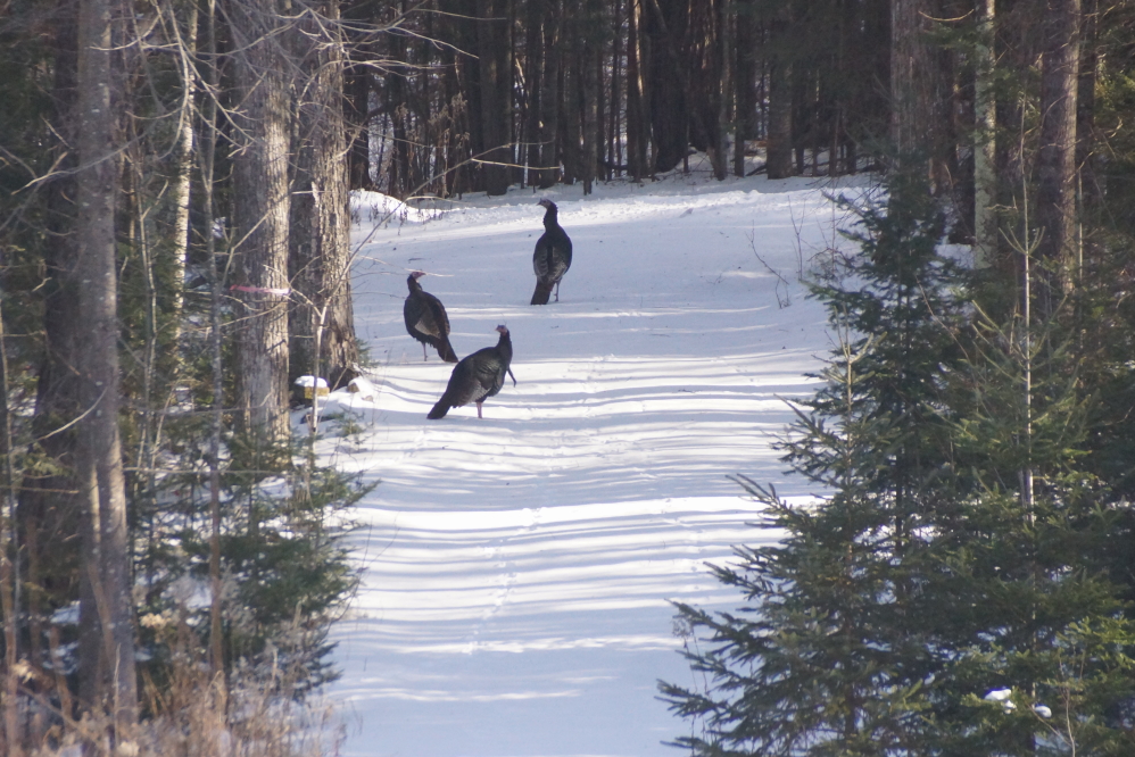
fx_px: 11826
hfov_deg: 5.5
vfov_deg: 3.7
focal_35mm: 375
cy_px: 378
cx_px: 568
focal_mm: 250
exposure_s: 1/400
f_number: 6.3
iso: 1000
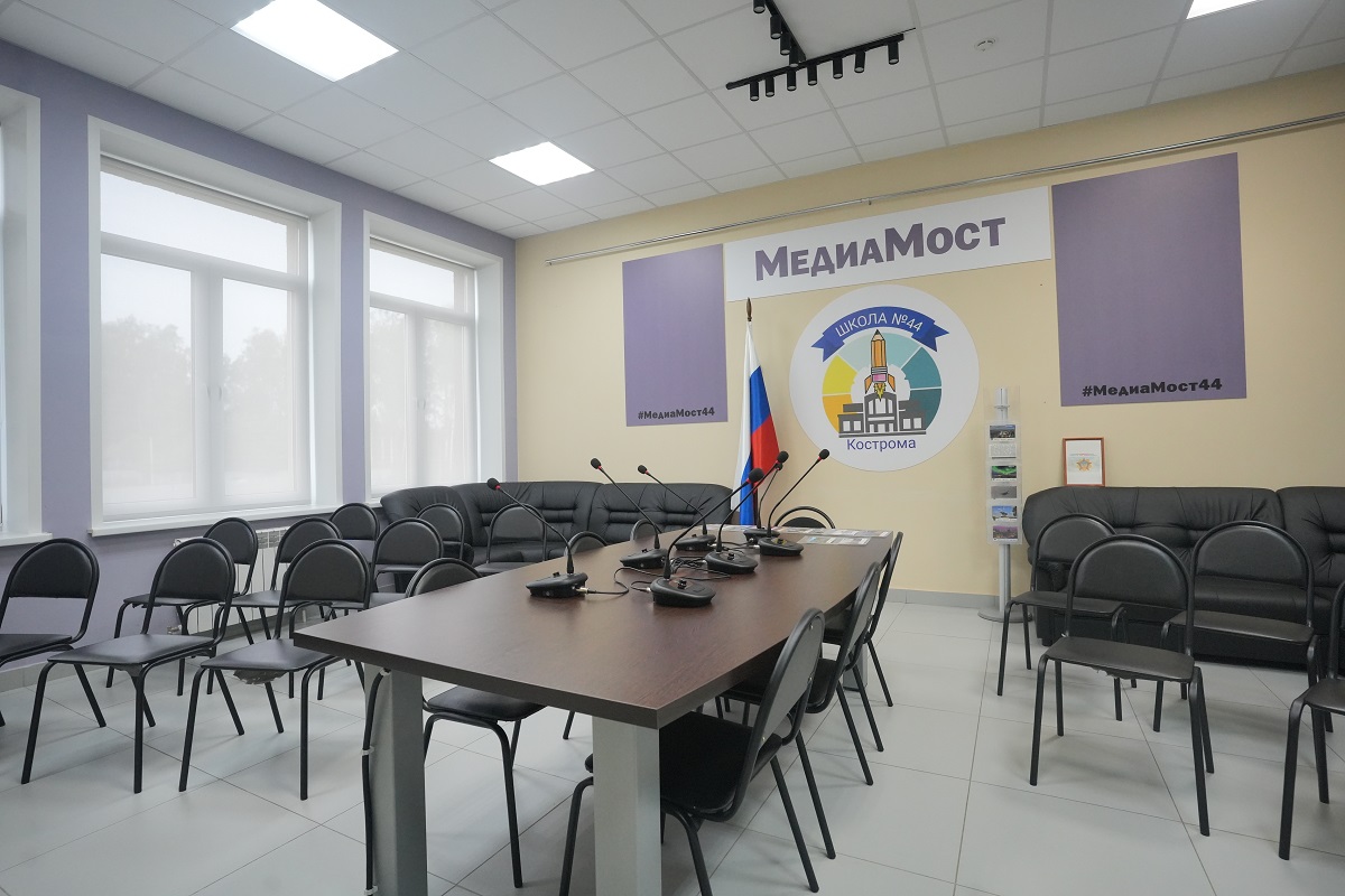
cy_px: 448
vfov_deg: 70.4
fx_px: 635
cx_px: 672
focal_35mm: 17
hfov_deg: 93.3
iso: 4000
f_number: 5.6
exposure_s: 1/250
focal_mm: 17
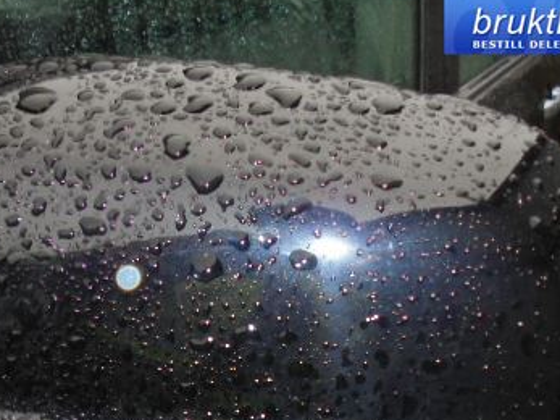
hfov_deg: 39.6
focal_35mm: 48
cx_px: 237
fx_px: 776
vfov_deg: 29.2
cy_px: 367
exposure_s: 1/30
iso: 200
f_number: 3.5
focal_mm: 4.6
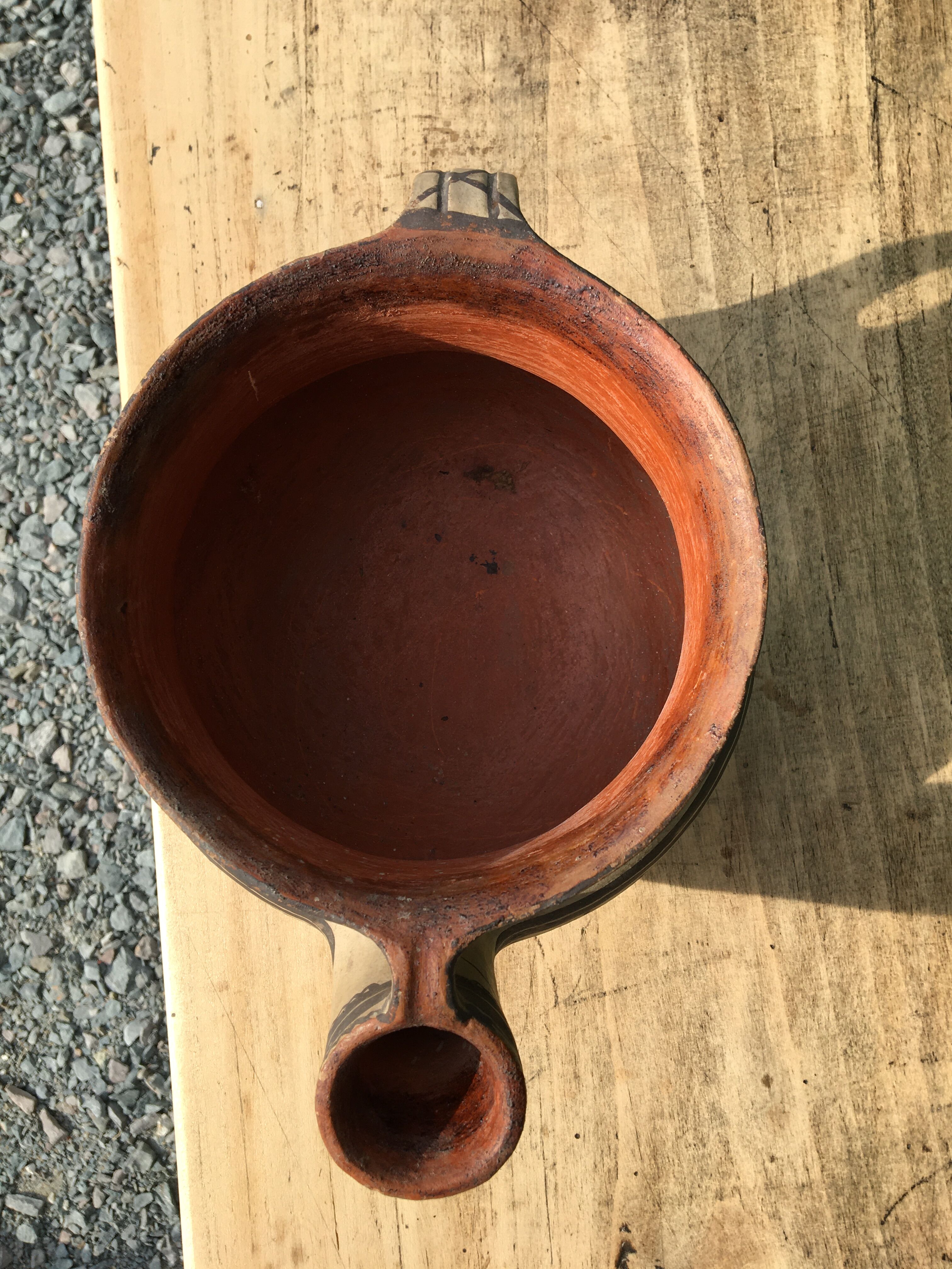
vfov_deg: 61.7
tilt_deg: -83.2
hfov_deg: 48.2
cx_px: 476
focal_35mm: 29
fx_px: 1063
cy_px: 634
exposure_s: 1/732
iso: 25
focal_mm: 4.15
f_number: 2.2
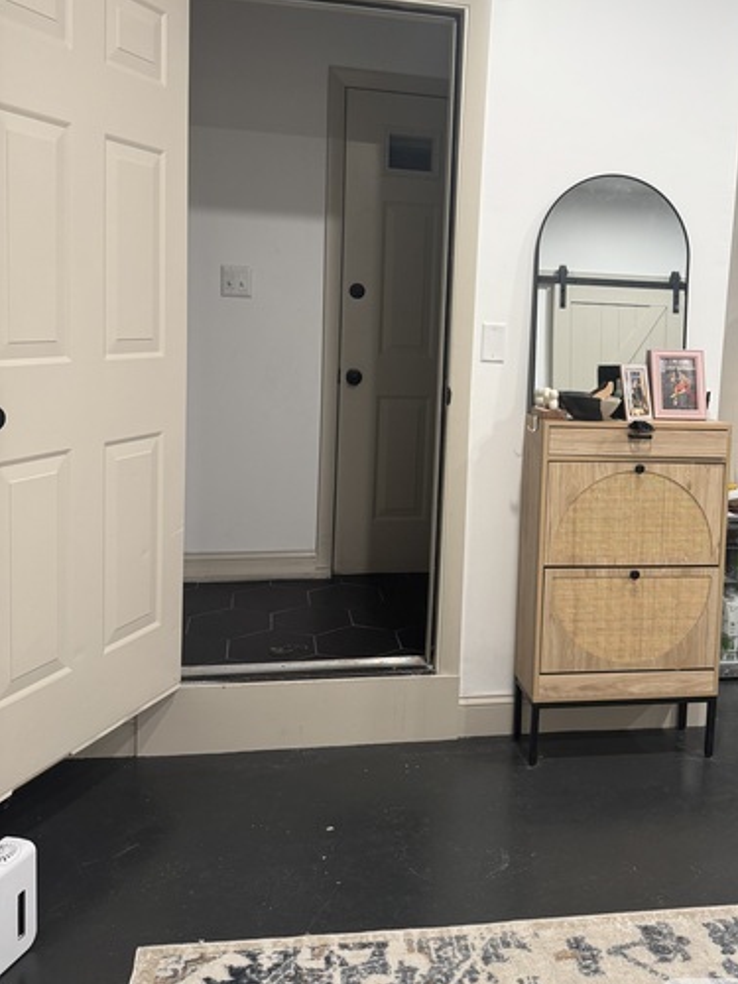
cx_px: 490
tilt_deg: -5.8
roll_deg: -2.4
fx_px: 910
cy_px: 400
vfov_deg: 56.4
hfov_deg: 43.6
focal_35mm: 32
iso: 160
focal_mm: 6.76
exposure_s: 1/60
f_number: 1.78
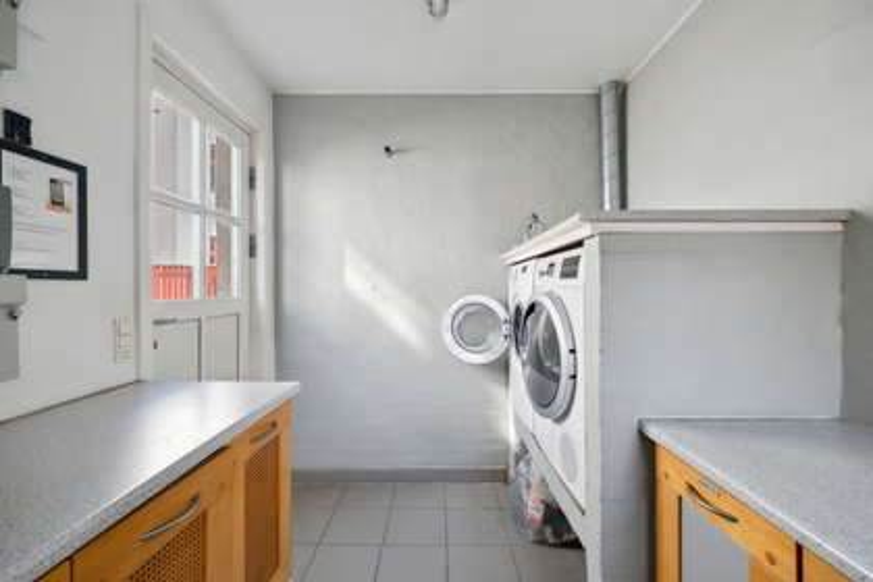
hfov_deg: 100.4
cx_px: 436
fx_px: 364
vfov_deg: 77.3
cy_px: 291
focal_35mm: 15
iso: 500
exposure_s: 1/60
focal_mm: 10
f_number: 4
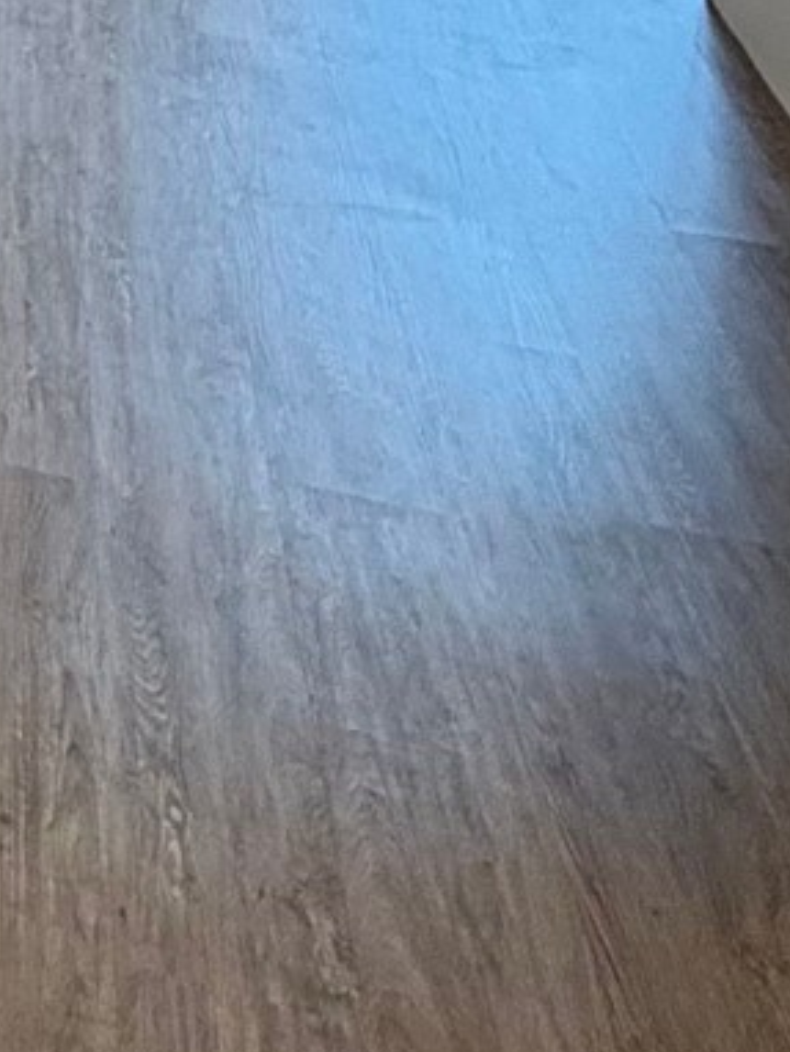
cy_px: -537
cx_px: -818
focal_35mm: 75
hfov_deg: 15.5
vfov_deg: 21.6
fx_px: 2280
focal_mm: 2.22
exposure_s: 1/120
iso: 200
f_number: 2.2
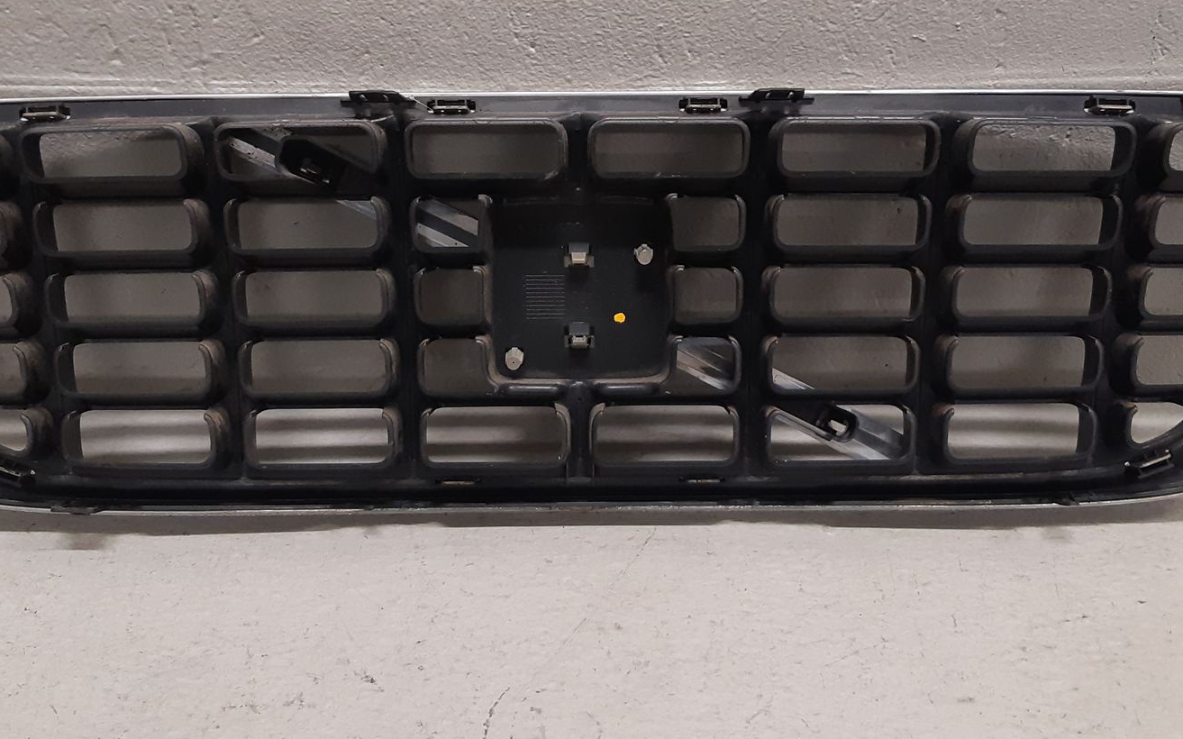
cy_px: 208
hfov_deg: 46.2
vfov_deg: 29.5
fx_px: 1386
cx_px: 594
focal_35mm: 43
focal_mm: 3.93
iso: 200
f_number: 1.7
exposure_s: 1/50
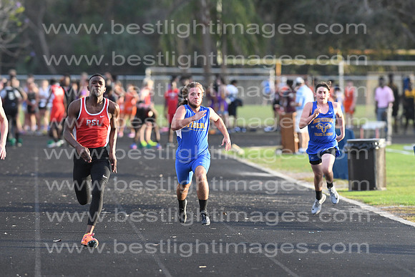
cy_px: 138
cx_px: 208
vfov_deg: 3.1
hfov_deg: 4.6
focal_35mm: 450
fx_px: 5188
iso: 2000
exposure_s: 1/2000
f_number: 4
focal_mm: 300
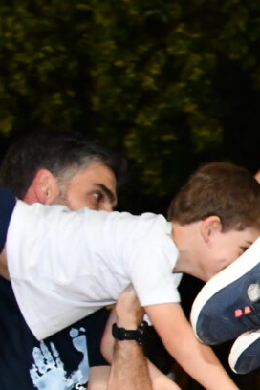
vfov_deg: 15.6
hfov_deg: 9.0
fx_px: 1376
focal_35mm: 127
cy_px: 452
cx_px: 745
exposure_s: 1/60
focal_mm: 18
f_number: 3.5
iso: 4000
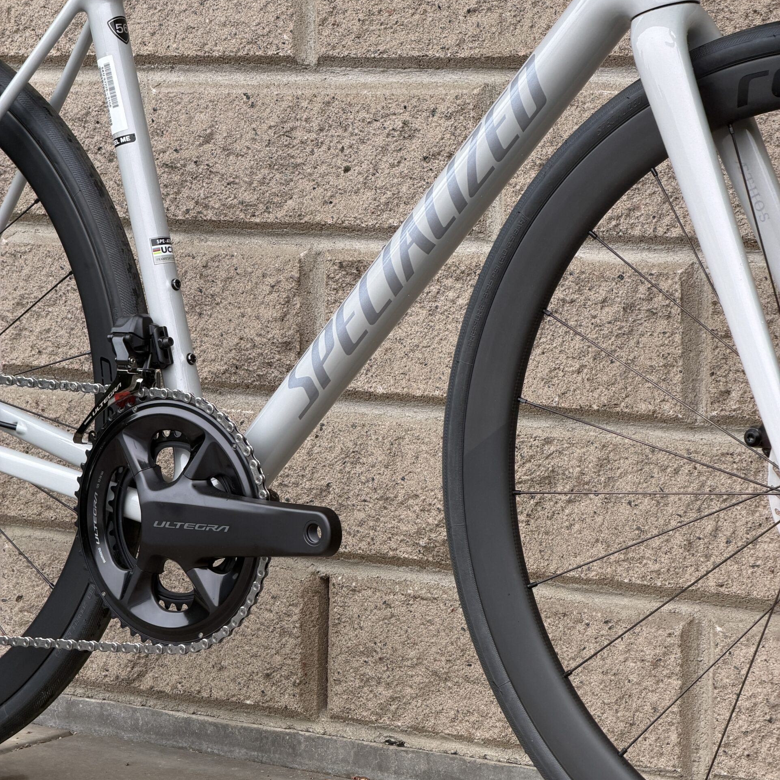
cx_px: 390
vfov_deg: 14.7
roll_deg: +0.1
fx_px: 3008
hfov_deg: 14.8
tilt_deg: -2.5
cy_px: 261
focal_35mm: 118
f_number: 2.8
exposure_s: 1/121
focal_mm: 16.89
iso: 50
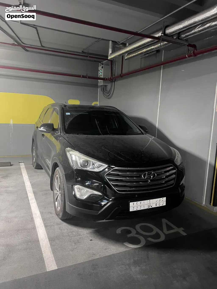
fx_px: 217
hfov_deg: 53.1
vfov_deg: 67.3
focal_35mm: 26
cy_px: 144
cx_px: 108
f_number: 1.5
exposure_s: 1/29
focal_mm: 5.7
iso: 1000
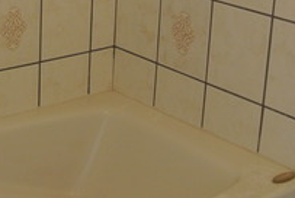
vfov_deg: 15.8
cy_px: -1
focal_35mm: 85
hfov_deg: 23.0
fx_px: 698
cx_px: 6
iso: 450
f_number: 3.5
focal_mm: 10
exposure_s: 1/60
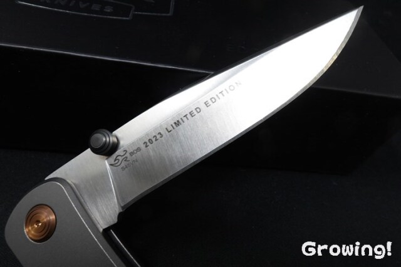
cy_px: 134
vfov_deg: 53.1
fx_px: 267
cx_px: 200
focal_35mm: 24
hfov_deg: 73.8
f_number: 11
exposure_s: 1/30
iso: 800
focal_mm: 9
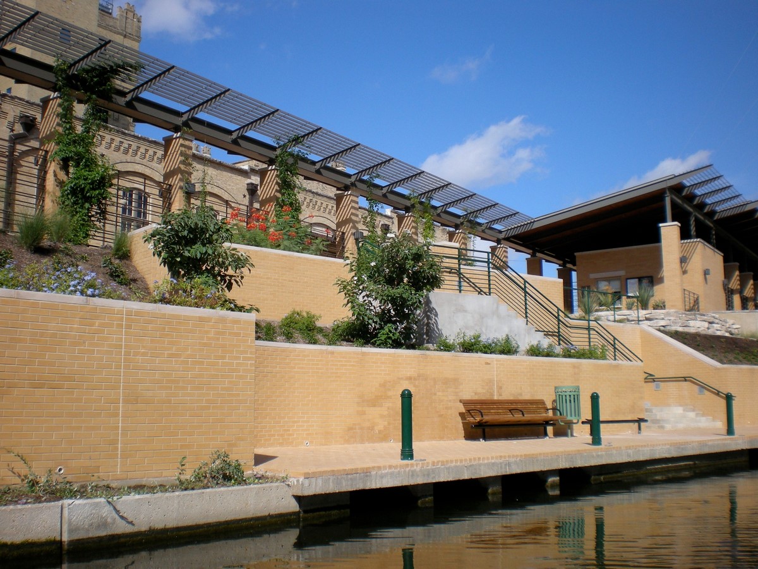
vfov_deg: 37.7
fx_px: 832
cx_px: 379
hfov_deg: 49.0
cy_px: 284
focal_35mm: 38
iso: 64
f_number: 4.6
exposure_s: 1/448
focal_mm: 6.3
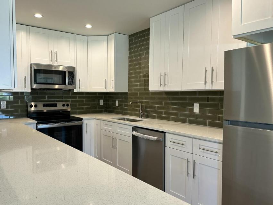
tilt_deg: -3.0
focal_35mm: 27
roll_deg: -0.1
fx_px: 213
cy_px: 105
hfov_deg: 65.2
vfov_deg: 51.4
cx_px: 123
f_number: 1.78
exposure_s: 1/120
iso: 125
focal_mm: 6.86
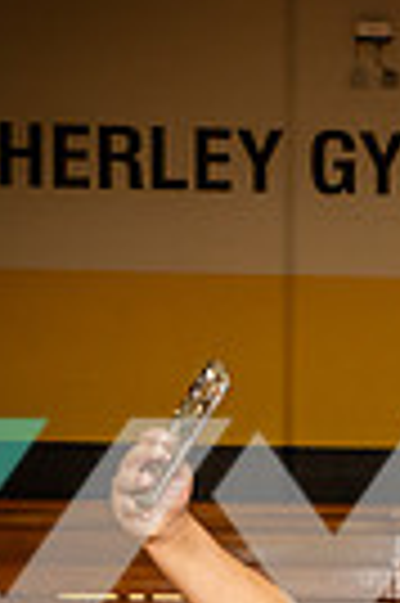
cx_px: 449
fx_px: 2473
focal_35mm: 148
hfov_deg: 9.2
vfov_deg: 13.2
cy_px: 878
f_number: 7.1
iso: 800
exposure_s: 1/320
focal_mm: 44
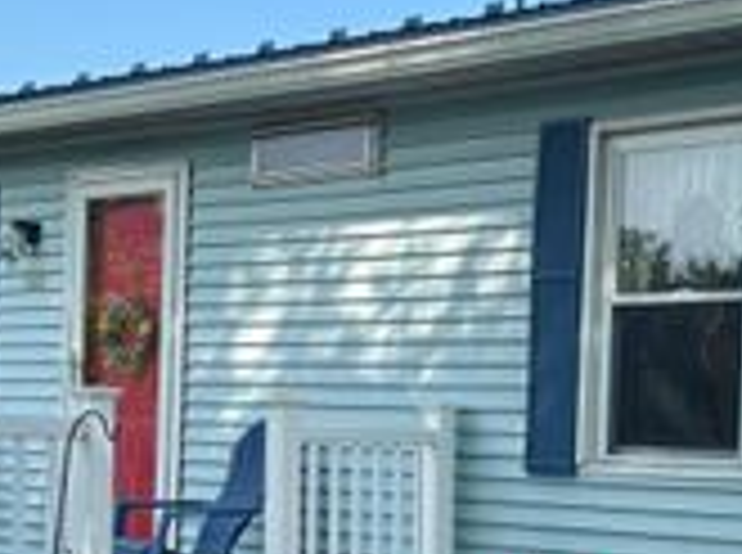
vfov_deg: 18.4
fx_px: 1690
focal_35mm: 79
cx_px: 369
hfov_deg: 24.8
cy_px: 457
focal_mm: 5.96
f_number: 1.6
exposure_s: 1/1477
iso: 50
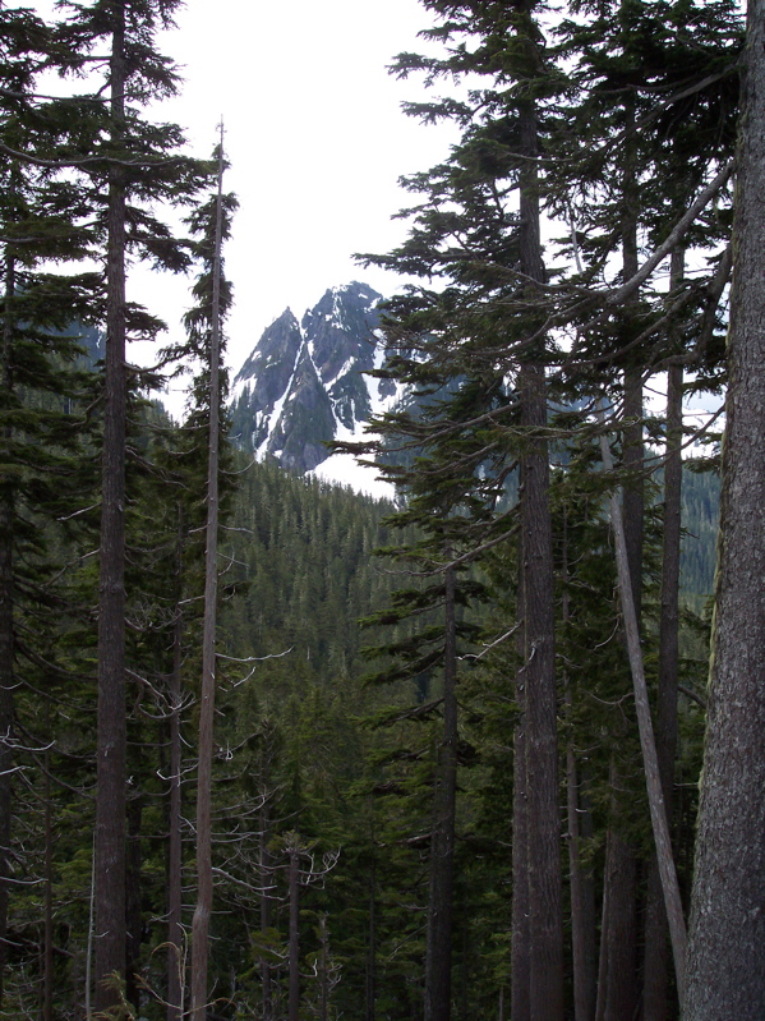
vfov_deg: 49.0
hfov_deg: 37.7
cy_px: 510
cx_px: 382
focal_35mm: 38
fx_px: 1120
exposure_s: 1/350
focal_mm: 8
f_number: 4.8
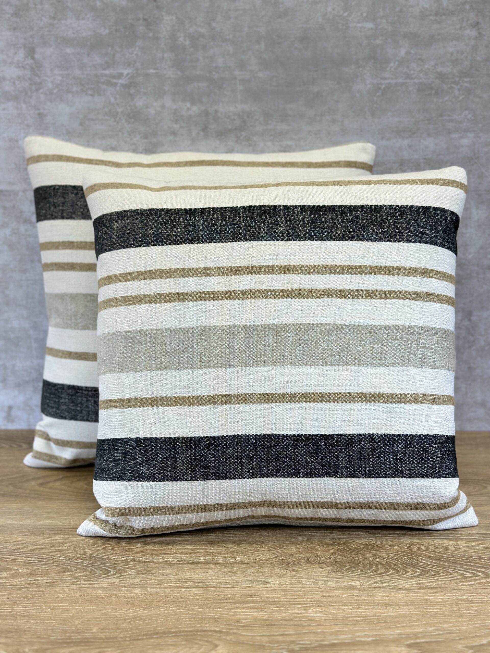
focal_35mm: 48
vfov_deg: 39.7
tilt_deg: -13.3
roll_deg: +0.2
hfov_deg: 30.3
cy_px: 326
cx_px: 245
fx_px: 906
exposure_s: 1/158
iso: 64
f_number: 1.78
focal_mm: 6.86
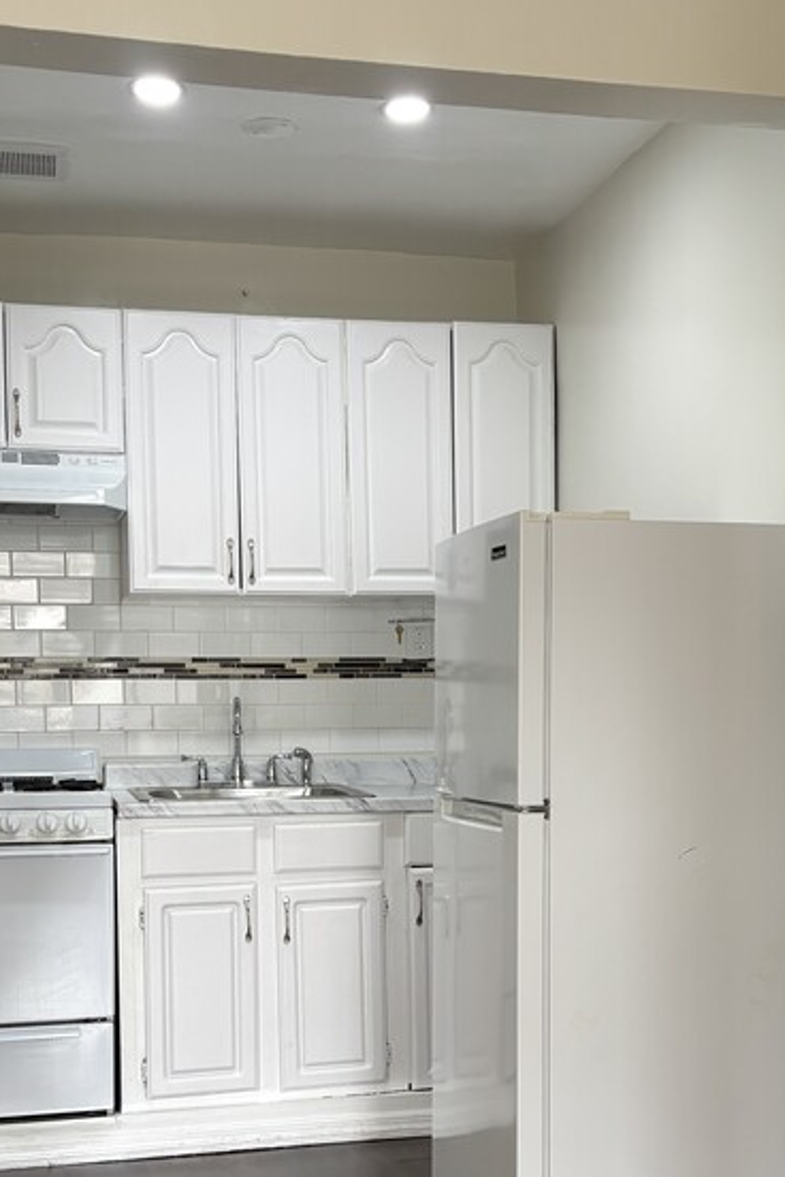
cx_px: 418
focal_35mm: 49
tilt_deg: -3.6
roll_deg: +0.2
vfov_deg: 39.9
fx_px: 1603
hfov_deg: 27.5
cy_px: 785
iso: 125
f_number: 1.6
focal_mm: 5.96
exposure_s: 1/121
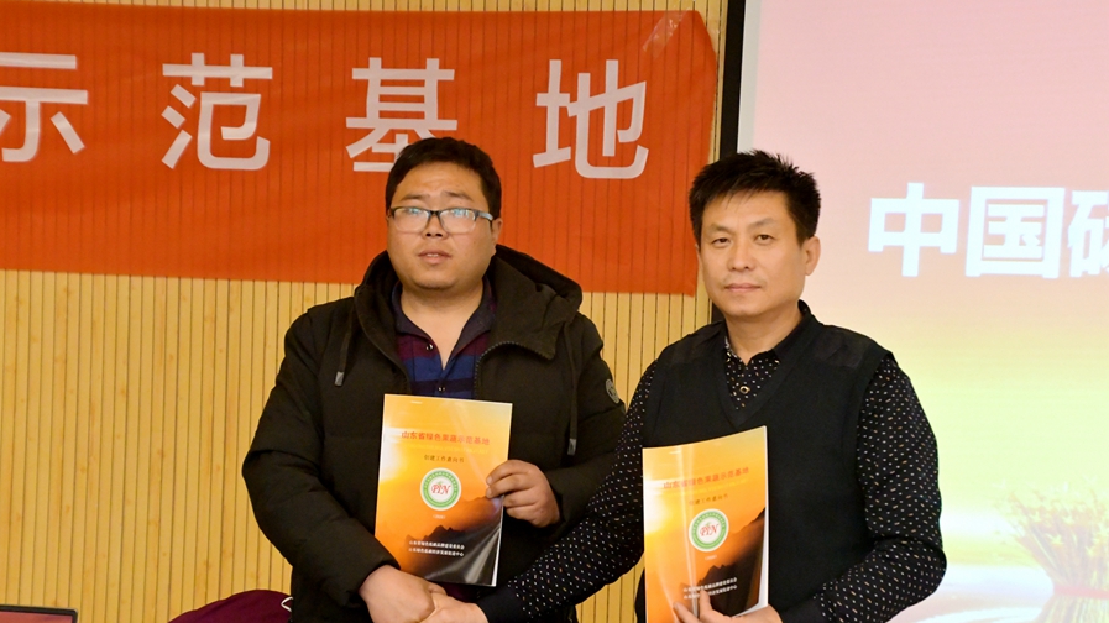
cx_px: 555
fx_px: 2411
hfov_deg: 25.9
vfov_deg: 14.7
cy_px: 366
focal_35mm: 82
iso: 6400
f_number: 5.6
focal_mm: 52
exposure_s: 1/125
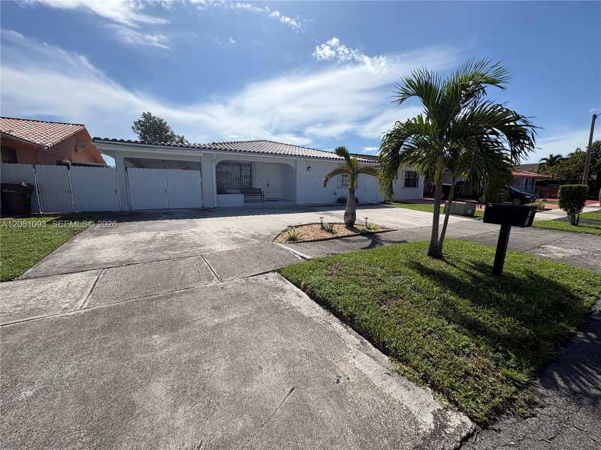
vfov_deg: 85.7
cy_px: 225
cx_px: 300
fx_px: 243
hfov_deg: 102.1
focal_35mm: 14
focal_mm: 2.22
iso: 50
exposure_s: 1/2874
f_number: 2.2
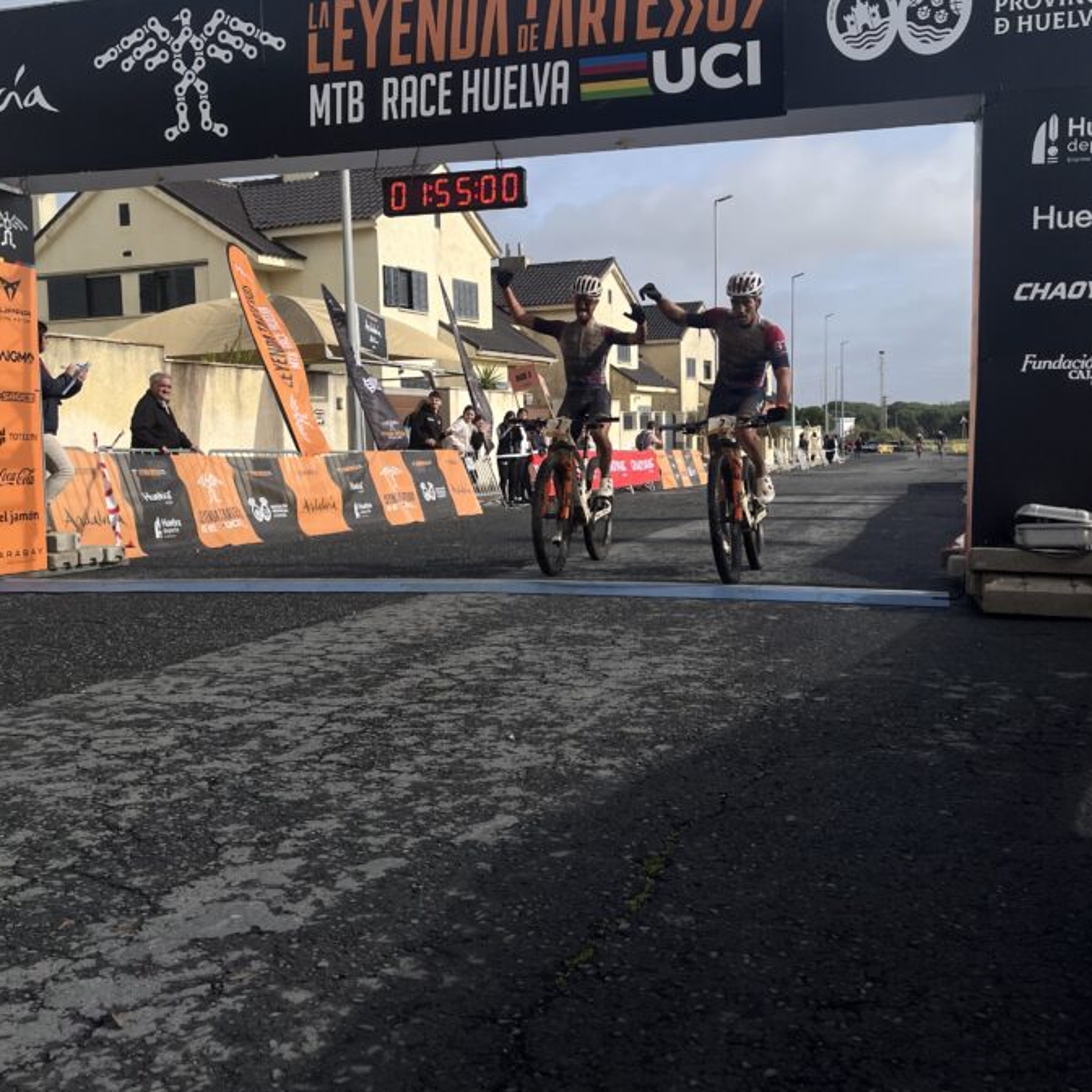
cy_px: 544
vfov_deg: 47.2
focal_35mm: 35
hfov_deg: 47.2
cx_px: 567
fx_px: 1249
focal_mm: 5.1
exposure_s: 1/5848
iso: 50
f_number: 1.6
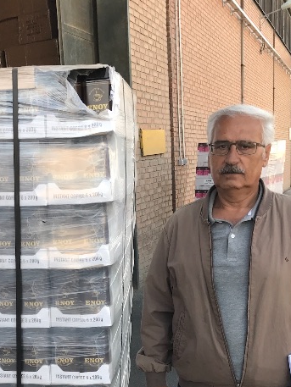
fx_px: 549
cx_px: 76
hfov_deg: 29.3
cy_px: 291
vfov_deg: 37.9
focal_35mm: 49
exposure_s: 1/242
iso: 20
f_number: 1.8
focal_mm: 3.99
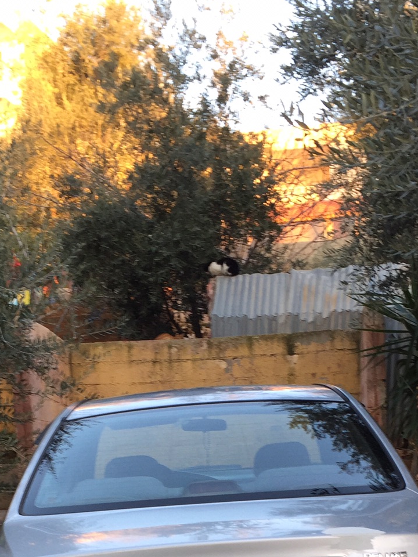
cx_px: 205
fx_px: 934
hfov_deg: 25.2
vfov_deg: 31.0
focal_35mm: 58
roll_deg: +1.8
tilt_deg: -4.5
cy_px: 549
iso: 40
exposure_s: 1/50
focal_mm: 4.15
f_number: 2.2
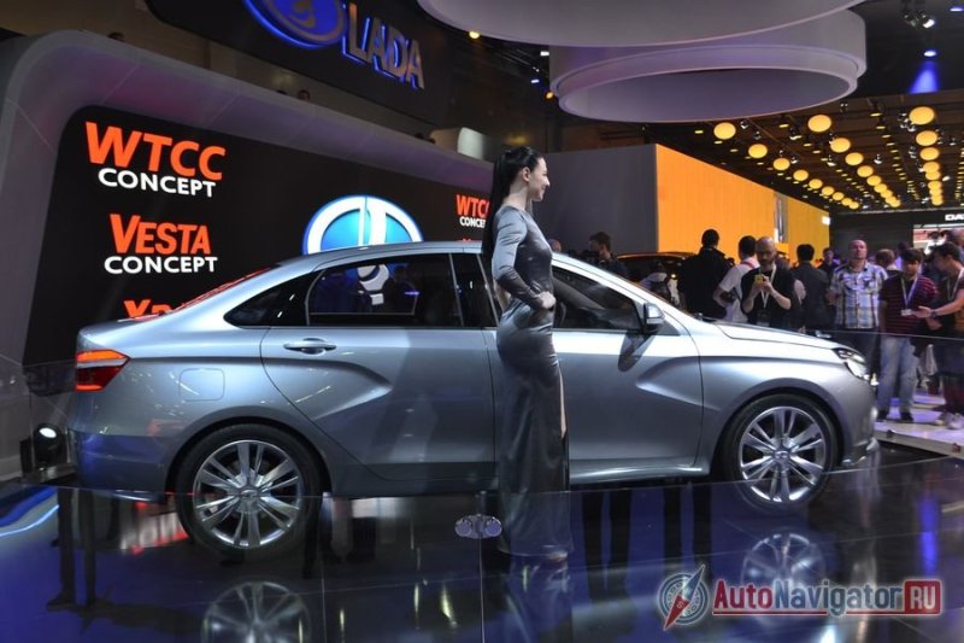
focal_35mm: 33
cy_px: 322
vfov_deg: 40.0
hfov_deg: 57.2
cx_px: 482
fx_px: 883
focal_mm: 22
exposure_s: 1/80
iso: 400
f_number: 4.5
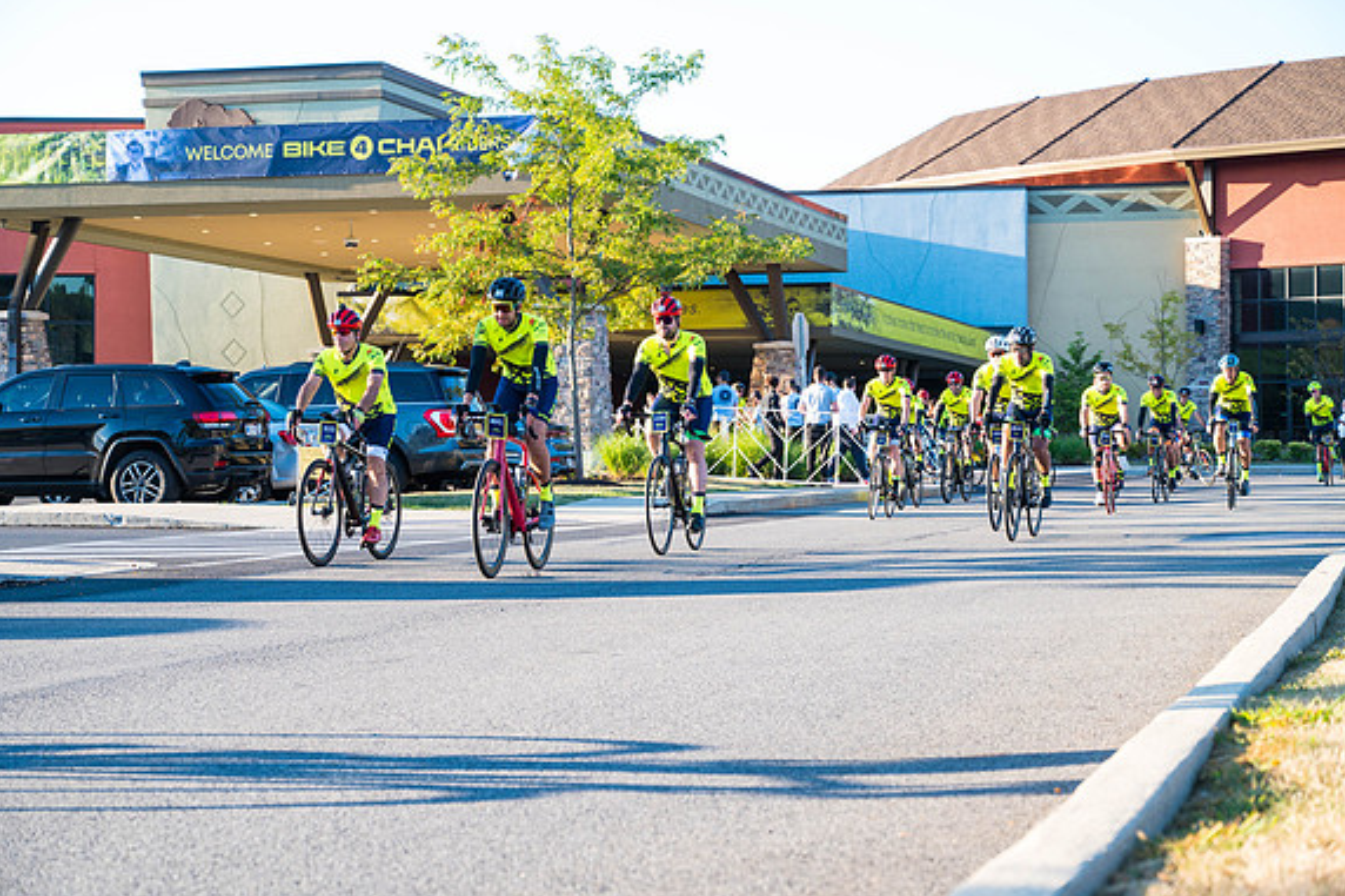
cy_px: 447
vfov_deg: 19.2
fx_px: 2652
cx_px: 680
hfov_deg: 28.5
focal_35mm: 71
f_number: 5.6
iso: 400
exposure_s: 1/250
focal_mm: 70
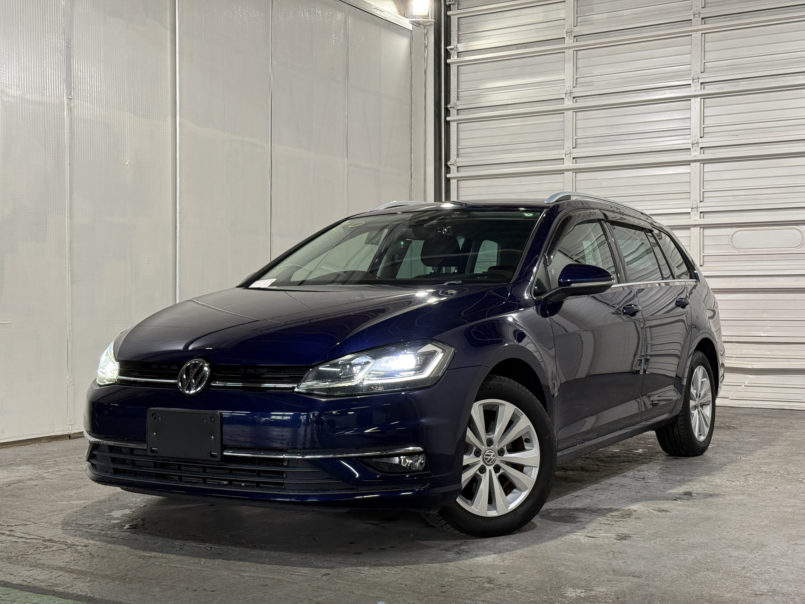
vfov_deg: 30.3
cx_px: 402
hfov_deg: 39.7
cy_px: 302
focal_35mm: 48
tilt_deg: +0.2
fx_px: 1116
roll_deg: -0.4
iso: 100
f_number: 1.78
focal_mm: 6.76
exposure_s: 1/60
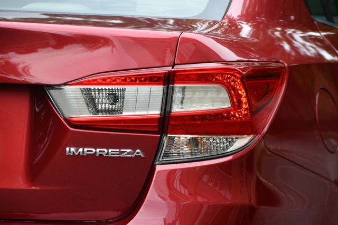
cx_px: 169
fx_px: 1689
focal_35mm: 180
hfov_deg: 11.4
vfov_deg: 7.6
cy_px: 112
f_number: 5.6
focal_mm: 120
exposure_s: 1/250
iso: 220
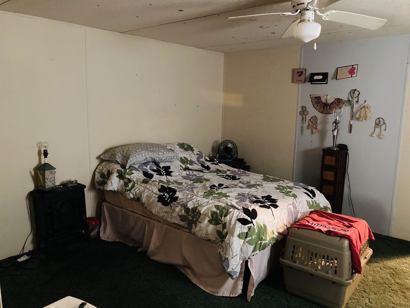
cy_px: 154
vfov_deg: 49.7
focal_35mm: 28
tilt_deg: -9.3
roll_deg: +0.3
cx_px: 205
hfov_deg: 63.4
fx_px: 332
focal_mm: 3.99
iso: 640
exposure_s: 1/17
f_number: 1.8
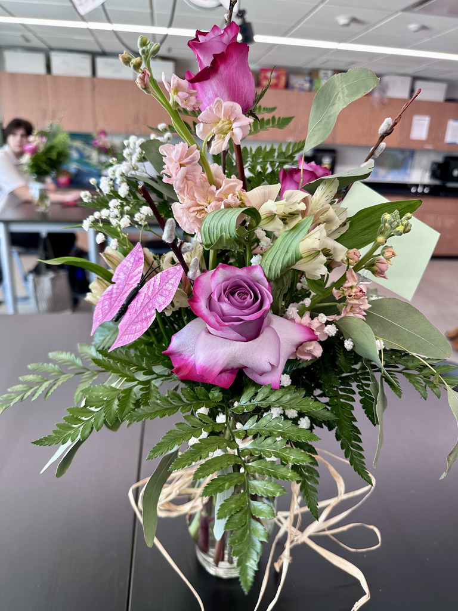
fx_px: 423
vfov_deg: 71.6
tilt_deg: -20.0
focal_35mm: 24
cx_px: 229
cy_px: 306
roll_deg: -2.6
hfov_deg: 56.8
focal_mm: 6.86
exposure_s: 1/100
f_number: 1.78
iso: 160
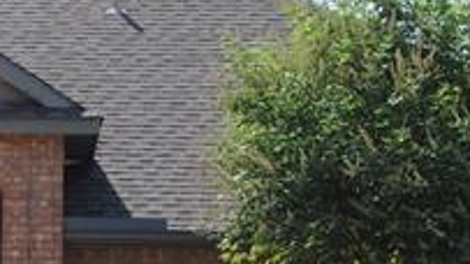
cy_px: 418
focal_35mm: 190
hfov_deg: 11.3
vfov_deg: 6.3
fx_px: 2367
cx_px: 51
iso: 100
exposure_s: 1/200
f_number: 8
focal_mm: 24
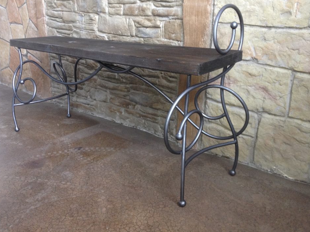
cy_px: 108
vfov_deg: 37.7
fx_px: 340
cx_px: 154
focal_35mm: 38
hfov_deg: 49.0
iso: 100
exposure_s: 1/20
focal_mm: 4.28
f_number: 2.4
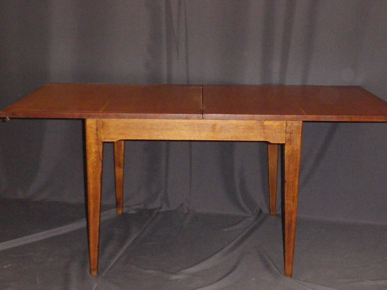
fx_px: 593
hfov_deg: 36.2
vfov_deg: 27.5
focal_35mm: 53
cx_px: 194
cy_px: 145
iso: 800
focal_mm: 9.5
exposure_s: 1/60
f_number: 4.4
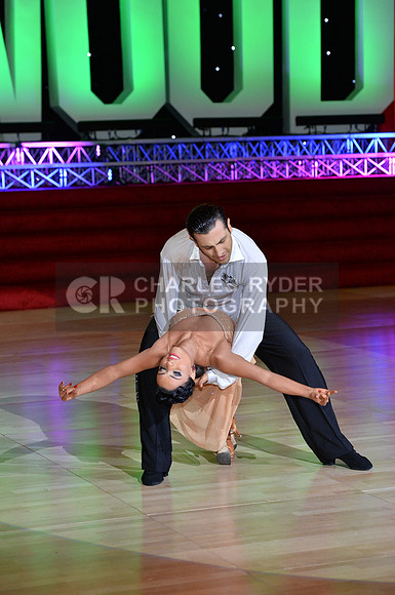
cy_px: 298
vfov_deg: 19.5
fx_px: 1733
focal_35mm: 105
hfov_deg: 13.0
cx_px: 198
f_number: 5
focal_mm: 105
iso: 2000
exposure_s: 1/250
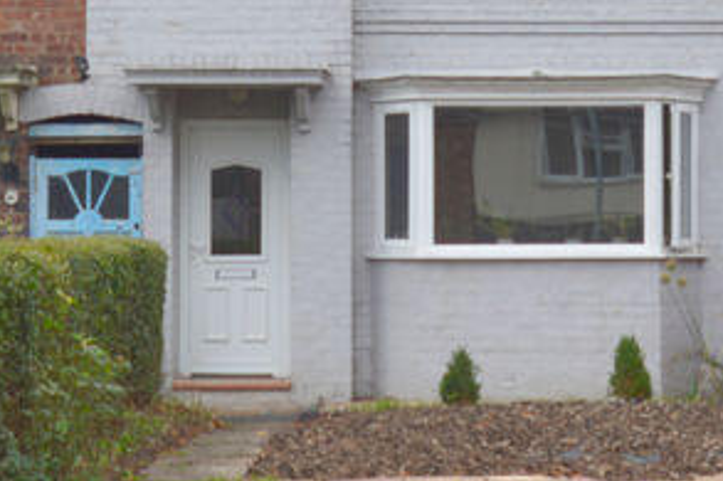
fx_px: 2529
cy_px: 110
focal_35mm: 126
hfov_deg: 16.2
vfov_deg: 10.8
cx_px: 508
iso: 140
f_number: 5.6
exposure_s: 1/125
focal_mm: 24
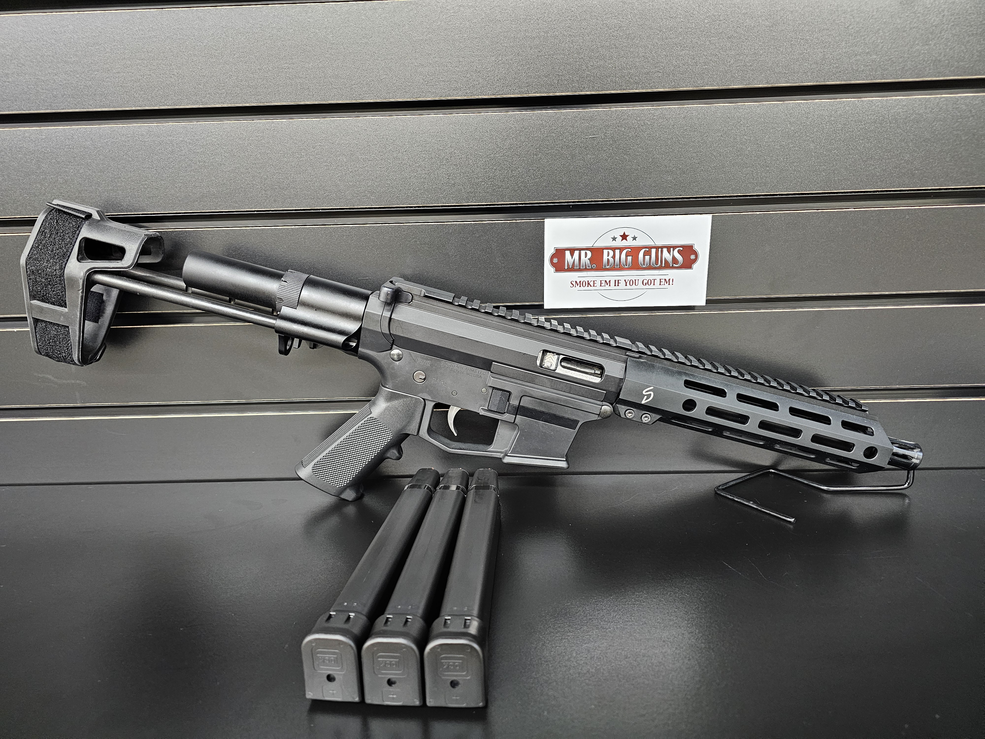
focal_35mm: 23
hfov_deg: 73.9
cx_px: 492
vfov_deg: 58.9
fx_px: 654
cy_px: 370
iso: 640
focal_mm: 6.3
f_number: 1.7
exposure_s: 1/40
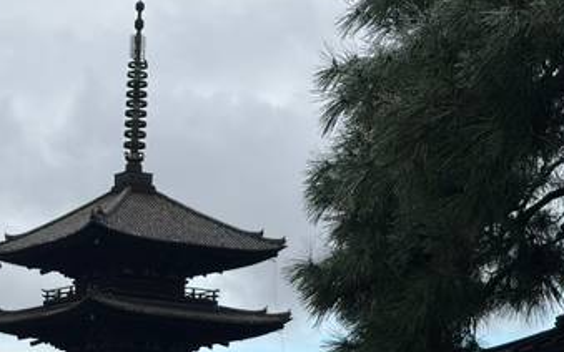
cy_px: 166
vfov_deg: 11.2
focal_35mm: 117
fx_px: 1799
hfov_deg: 17.6
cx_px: 93
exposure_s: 1/4630
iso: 32
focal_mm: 5.96
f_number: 1.6
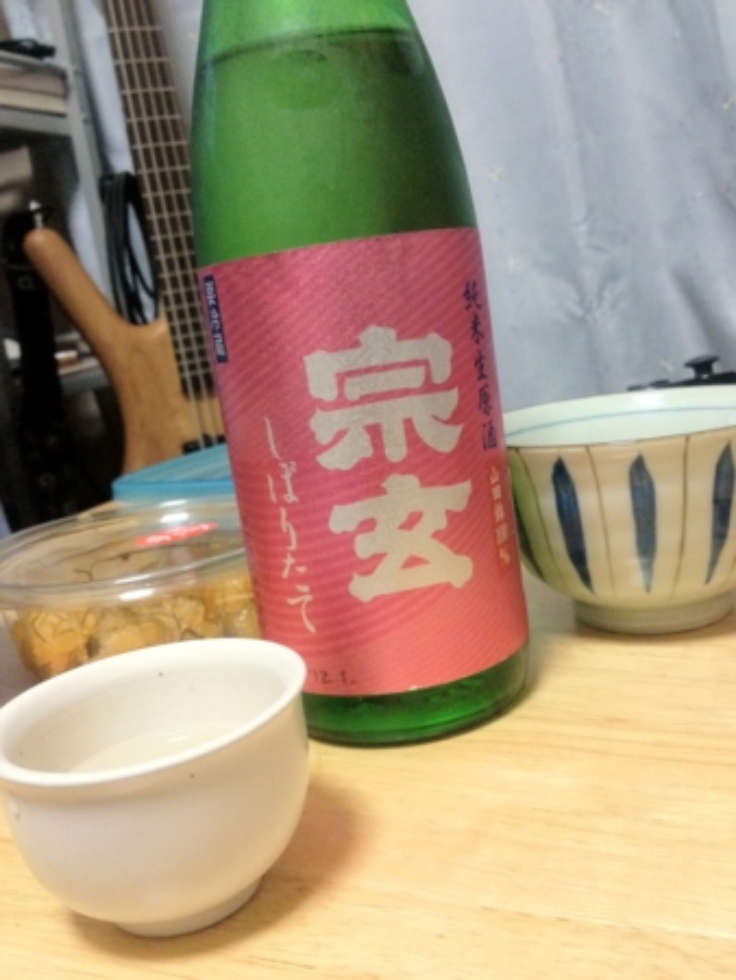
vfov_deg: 52.6
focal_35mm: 35
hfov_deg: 40.7
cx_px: 368
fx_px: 991
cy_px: 490
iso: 400
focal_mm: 4.28
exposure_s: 1/20
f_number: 2.4
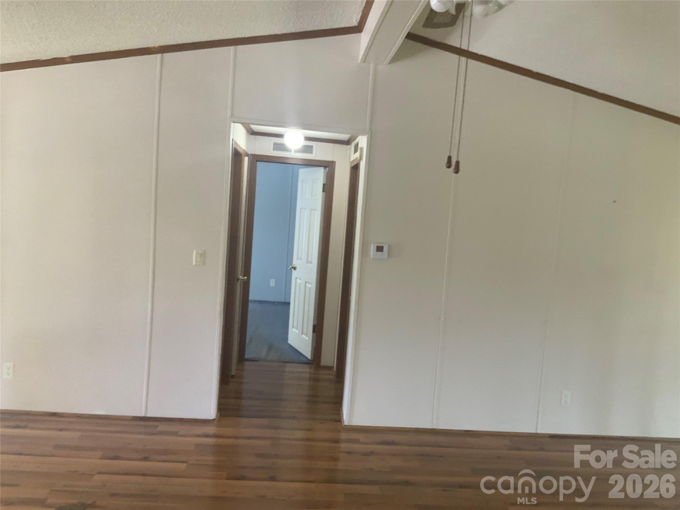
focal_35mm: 29
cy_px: 255
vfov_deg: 48.2
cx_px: 340
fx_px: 570
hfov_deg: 61.7
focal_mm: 3
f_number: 1.8
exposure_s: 1/60
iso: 125
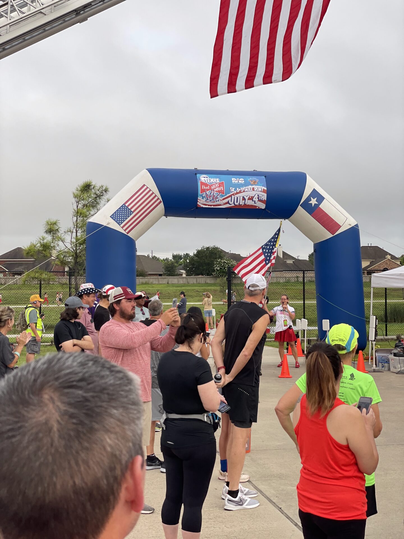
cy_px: 270
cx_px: 202
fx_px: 809
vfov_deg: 36.8
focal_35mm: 52
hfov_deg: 28.0
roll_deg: +0.8
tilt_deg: +1.0
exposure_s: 1/130
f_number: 2
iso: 25
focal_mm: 6
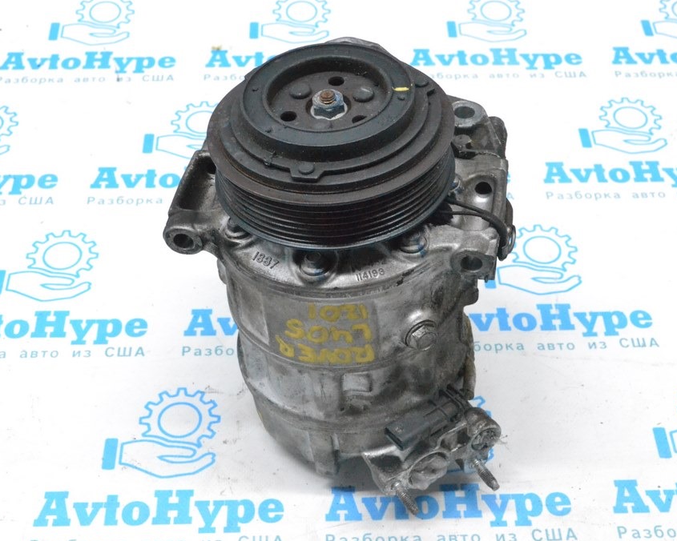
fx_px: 1162
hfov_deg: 32.5
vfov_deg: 26.2
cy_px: 272
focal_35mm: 58
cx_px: 353
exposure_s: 1/160
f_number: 9
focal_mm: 34
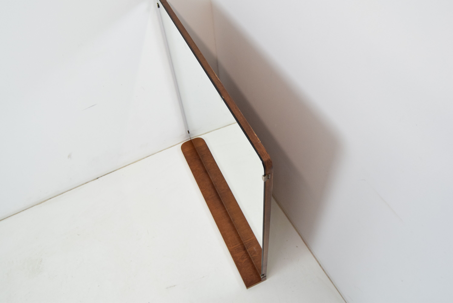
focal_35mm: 27
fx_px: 340
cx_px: 226
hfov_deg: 67.3
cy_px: 152
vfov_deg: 48.0
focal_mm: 18
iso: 1600
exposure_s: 1/160
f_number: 6.3
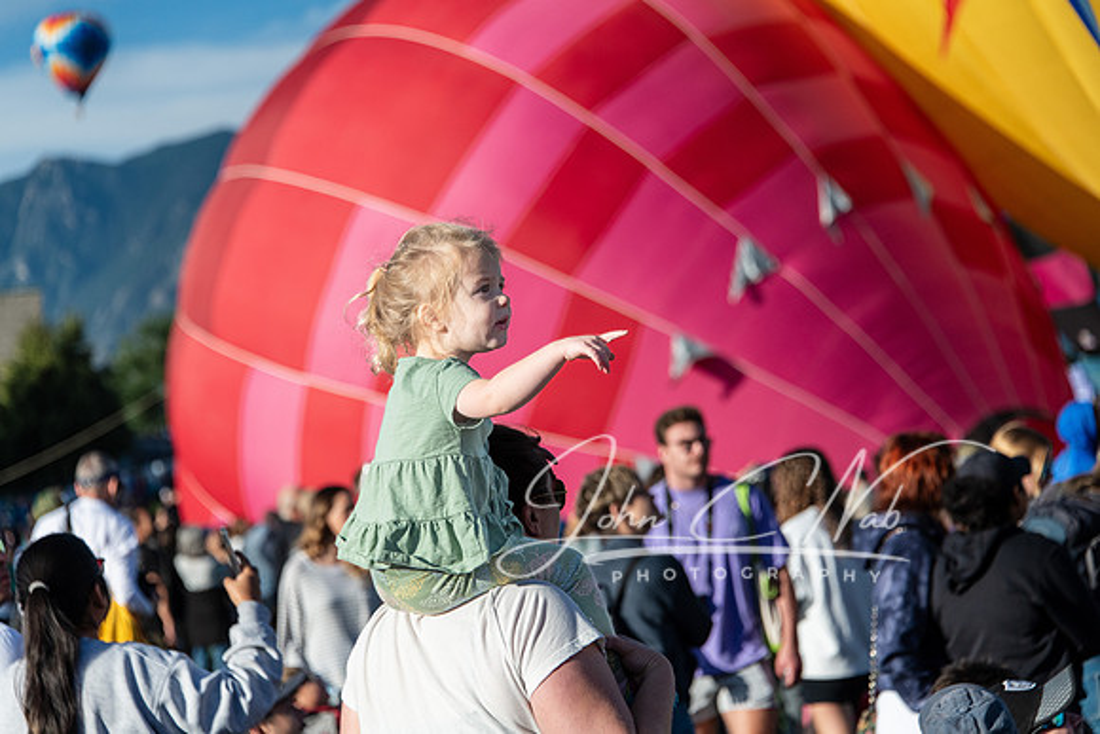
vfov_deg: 9.5
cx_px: 550
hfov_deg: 14.2
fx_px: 4431
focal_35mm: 145
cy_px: 367
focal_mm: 145
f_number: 5.6
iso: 400
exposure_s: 1/3200
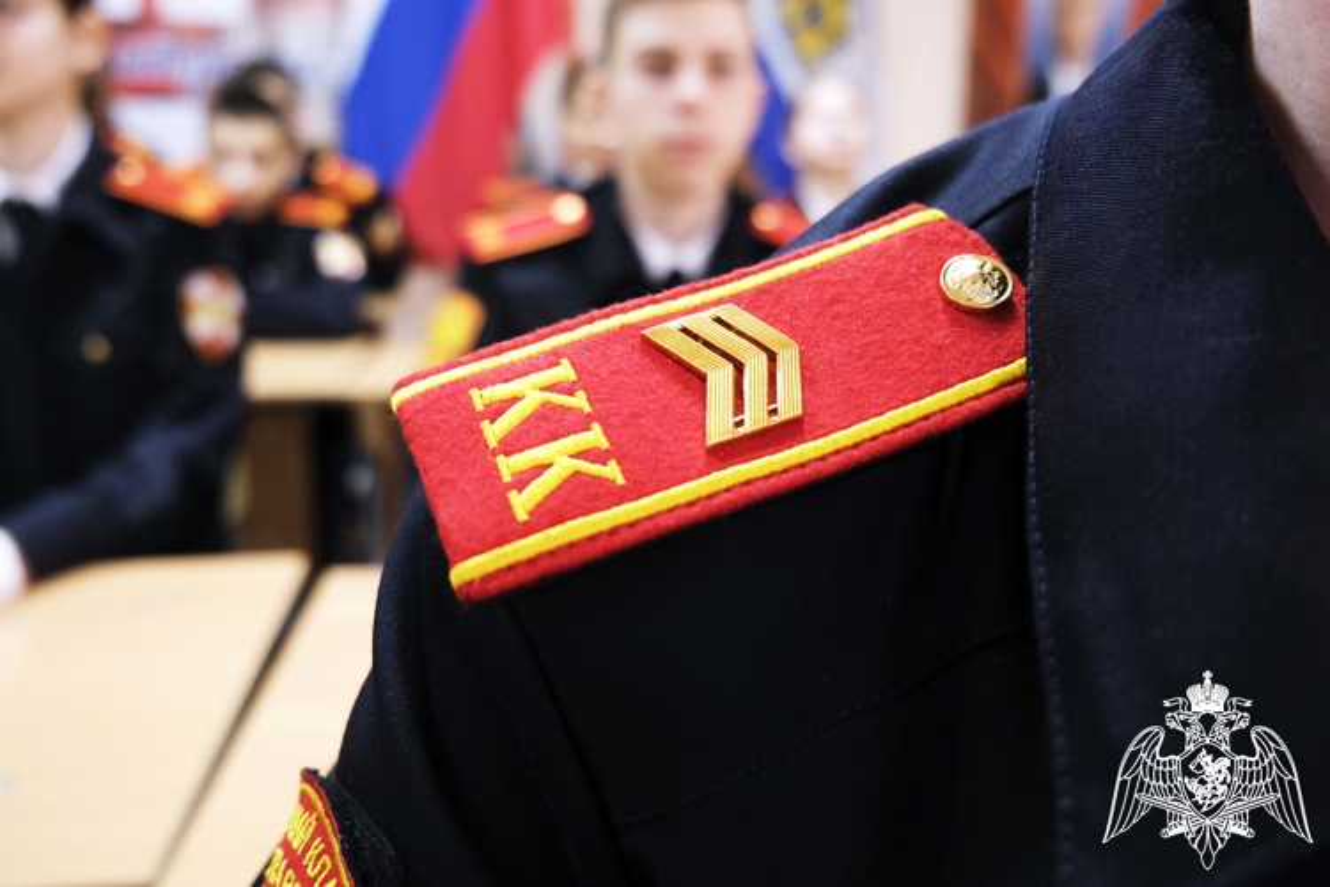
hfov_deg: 67.4
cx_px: 665
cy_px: 444
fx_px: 997
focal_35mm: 27
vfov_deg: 47.9
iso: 2500
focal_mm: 18
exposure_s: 1/125
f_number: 2.8
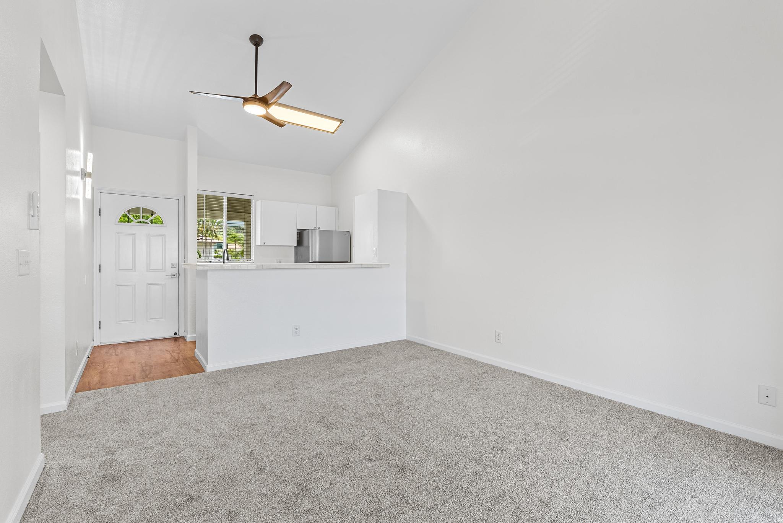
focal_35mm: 16
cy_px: 262
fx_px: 348
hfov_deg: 96.7
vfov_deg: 73.8
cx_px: 392
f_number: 9
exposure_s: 1
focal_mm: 16
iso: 200
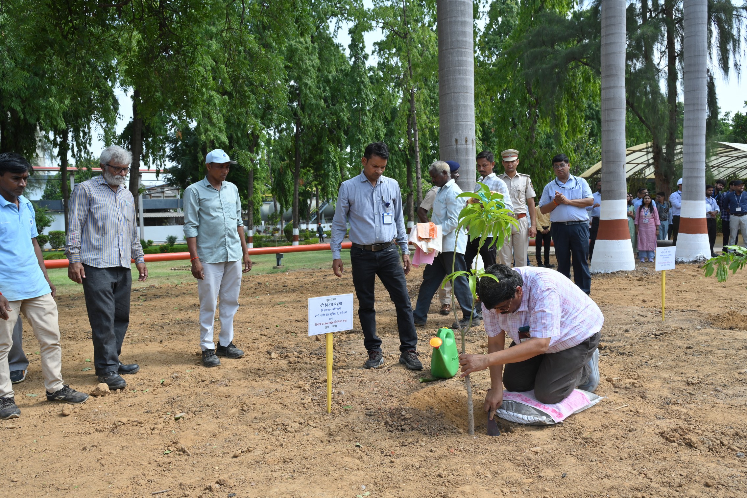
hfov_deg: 63.7
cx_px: 374
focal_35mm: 29
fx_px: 602
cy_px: 249
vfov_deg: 45.0
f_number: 7.1
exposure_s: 1/320
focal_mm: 29
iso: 200
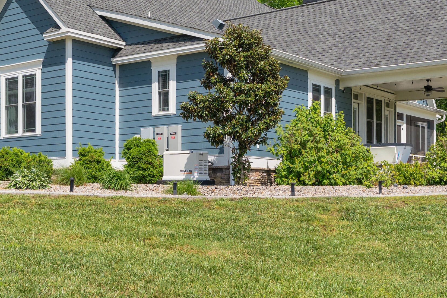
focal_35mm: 51
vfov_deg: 26.0
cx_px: 189
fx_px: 633
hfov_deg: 38.8
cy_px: 55
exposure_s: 1/800
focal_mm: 28
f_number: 7.1
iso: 320
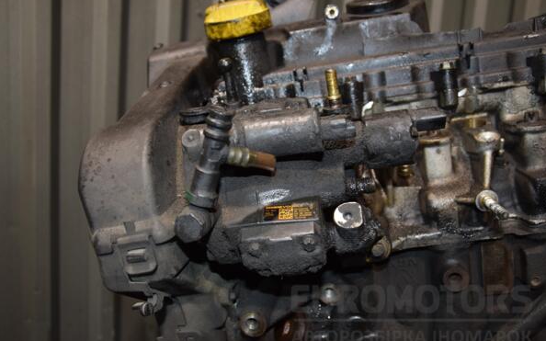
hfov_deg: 56.7
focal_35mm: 34
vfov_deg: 37.3
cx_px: 274
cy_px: 176
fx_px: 506
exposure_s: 1/60
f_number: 5
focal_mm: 22
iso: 800
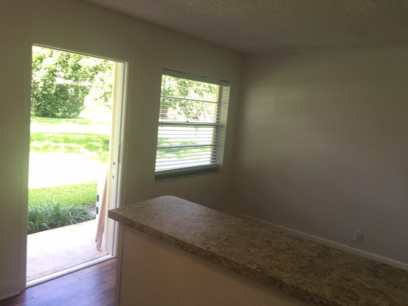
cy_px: 153
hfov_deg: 61.7
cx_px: 204
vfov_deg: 48.2
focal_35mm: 29
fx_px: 342
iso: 25
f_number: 2.2
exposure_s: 1/60
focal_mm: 4.15
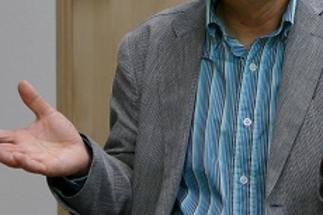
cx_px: 226
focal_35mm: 155
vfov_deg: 8.8
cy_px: 11
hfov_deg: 13.2
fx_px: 1390
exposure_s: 1/125
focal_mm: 23.65
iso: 640
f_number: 3.6
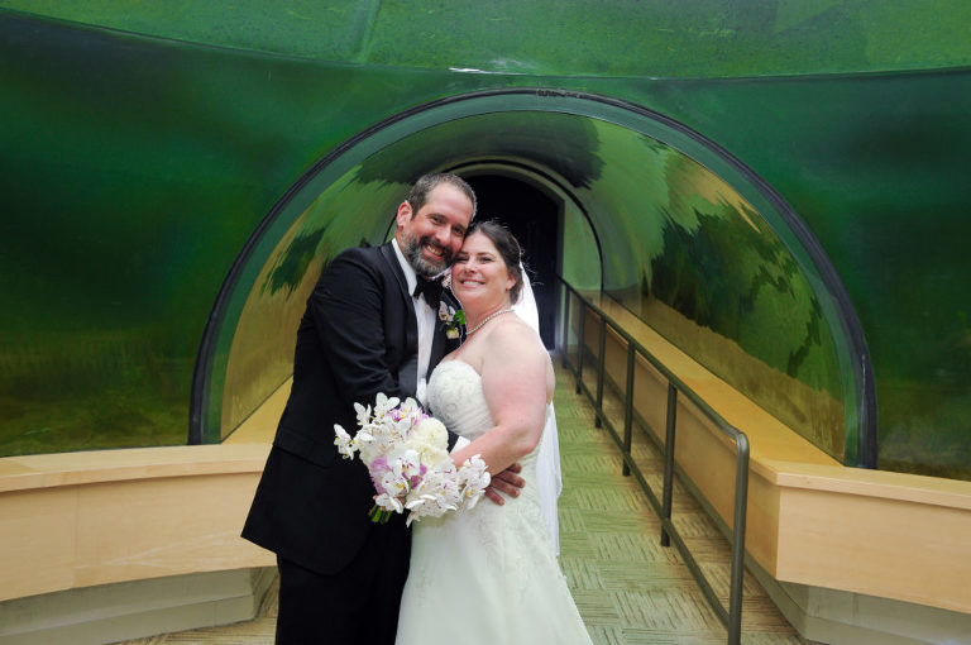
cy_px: 322
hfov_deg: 46.5
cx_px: 486
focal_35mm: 42
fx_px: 1131
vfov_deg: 31.8
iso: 1000
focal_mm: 42
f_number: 4.5
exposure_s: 1/100
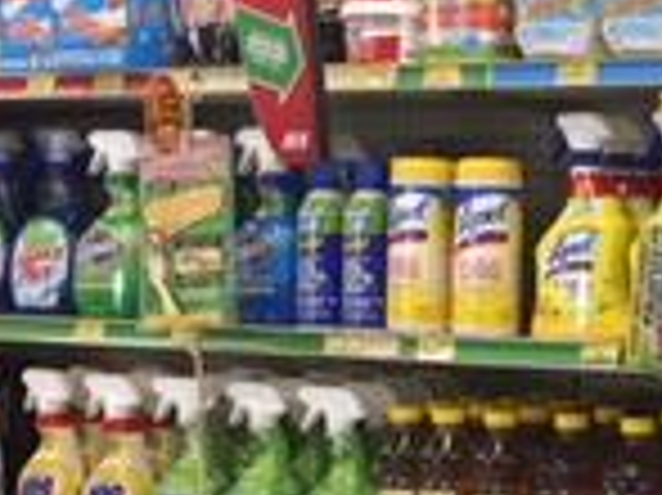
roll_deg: +0.3
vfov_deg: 16.0
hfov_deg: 20.0
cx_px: 790
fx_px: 1758
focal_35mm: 92
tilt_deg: -2.7
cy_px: 238
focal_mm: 4.15
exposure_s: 1/30
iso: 50
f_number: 2.2
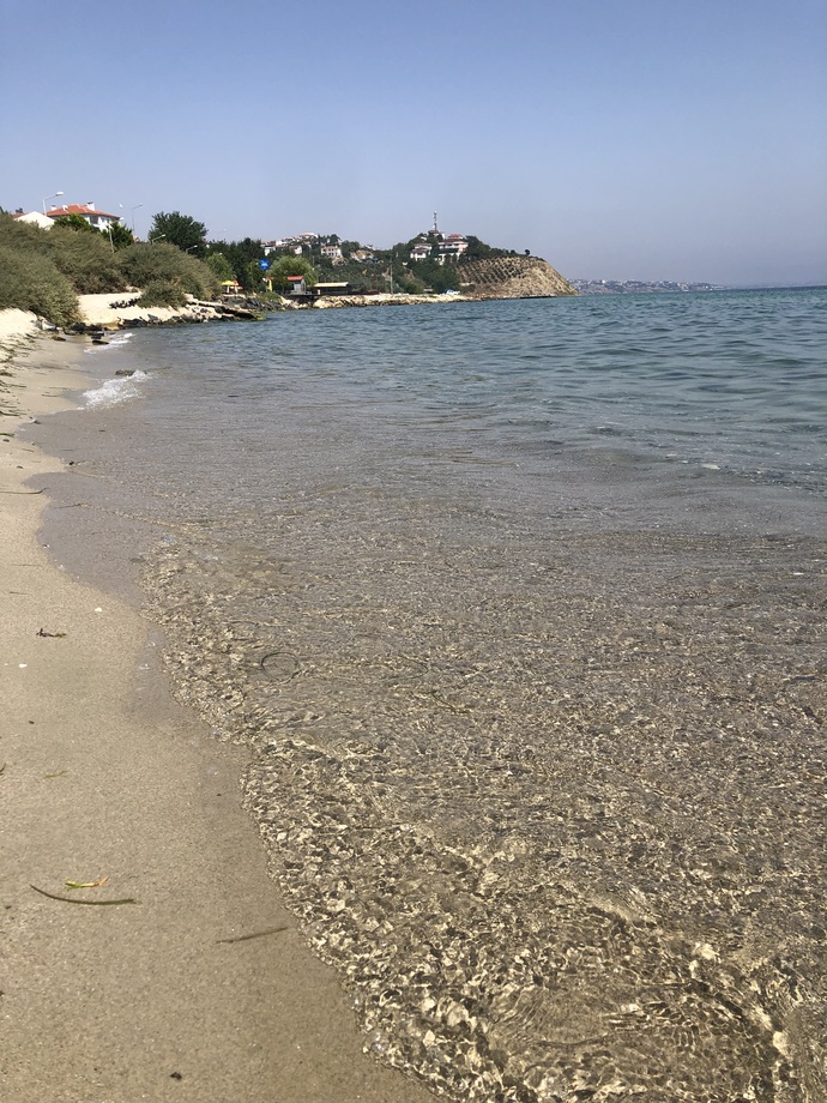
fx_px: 892
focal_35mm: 28
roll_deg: +2.5
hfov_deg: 49.7
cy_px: 552
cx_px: 414
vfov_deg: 63.4
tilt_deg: -12.0
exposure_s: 1/2667
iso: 20
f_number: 1.8
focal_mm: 3.99
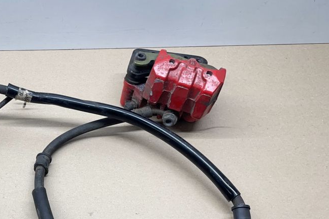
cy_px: 146
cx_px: 16
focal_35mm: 58
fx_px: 530
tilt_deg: -53.1
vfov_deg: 23.3
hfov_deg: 32.3
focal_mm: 4.2
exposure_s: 1/100
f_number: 1.6
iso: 80
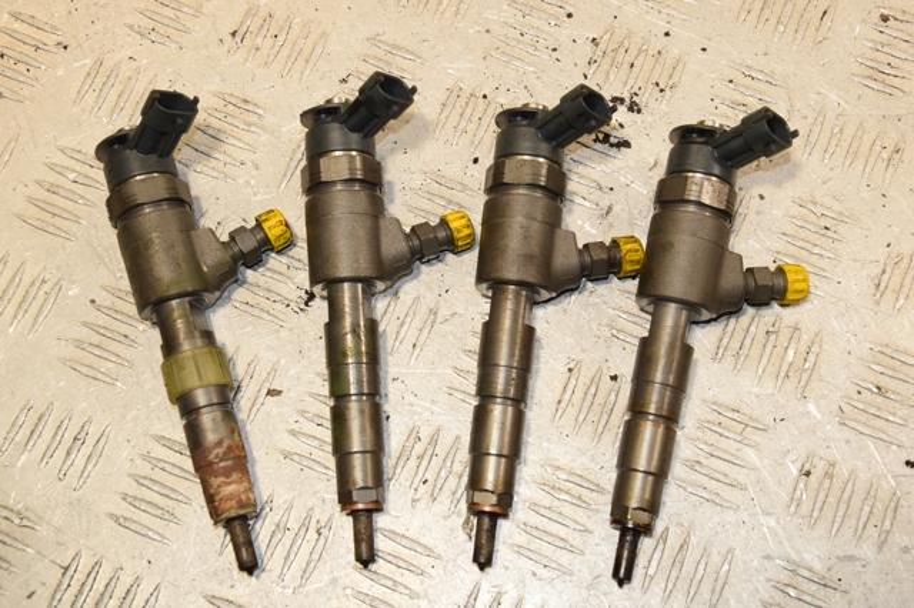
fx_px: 1522
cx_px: 457
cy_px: 304
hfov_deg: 33.4
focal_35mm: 60
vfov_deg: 22.6
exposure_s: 1/200
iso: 800
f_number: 9
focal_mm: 40
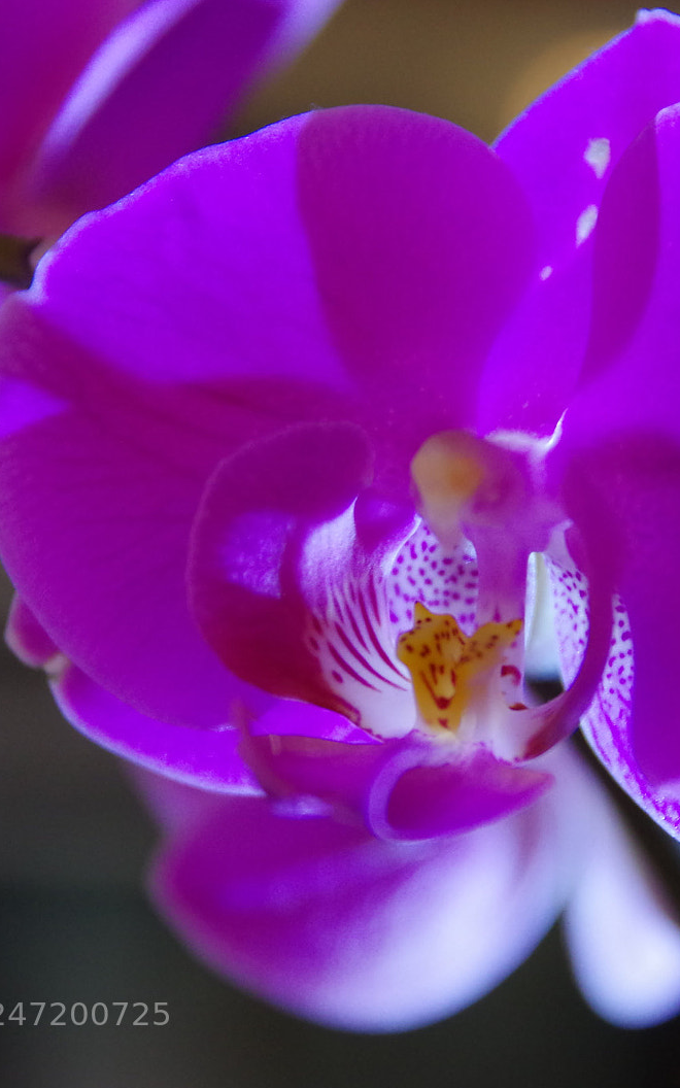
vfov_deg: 12.9
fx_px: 4804
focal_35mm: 162
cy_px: 547
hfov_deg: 8.1
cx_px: 455
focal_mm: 70
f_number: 4
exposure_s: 1/50
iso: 1600
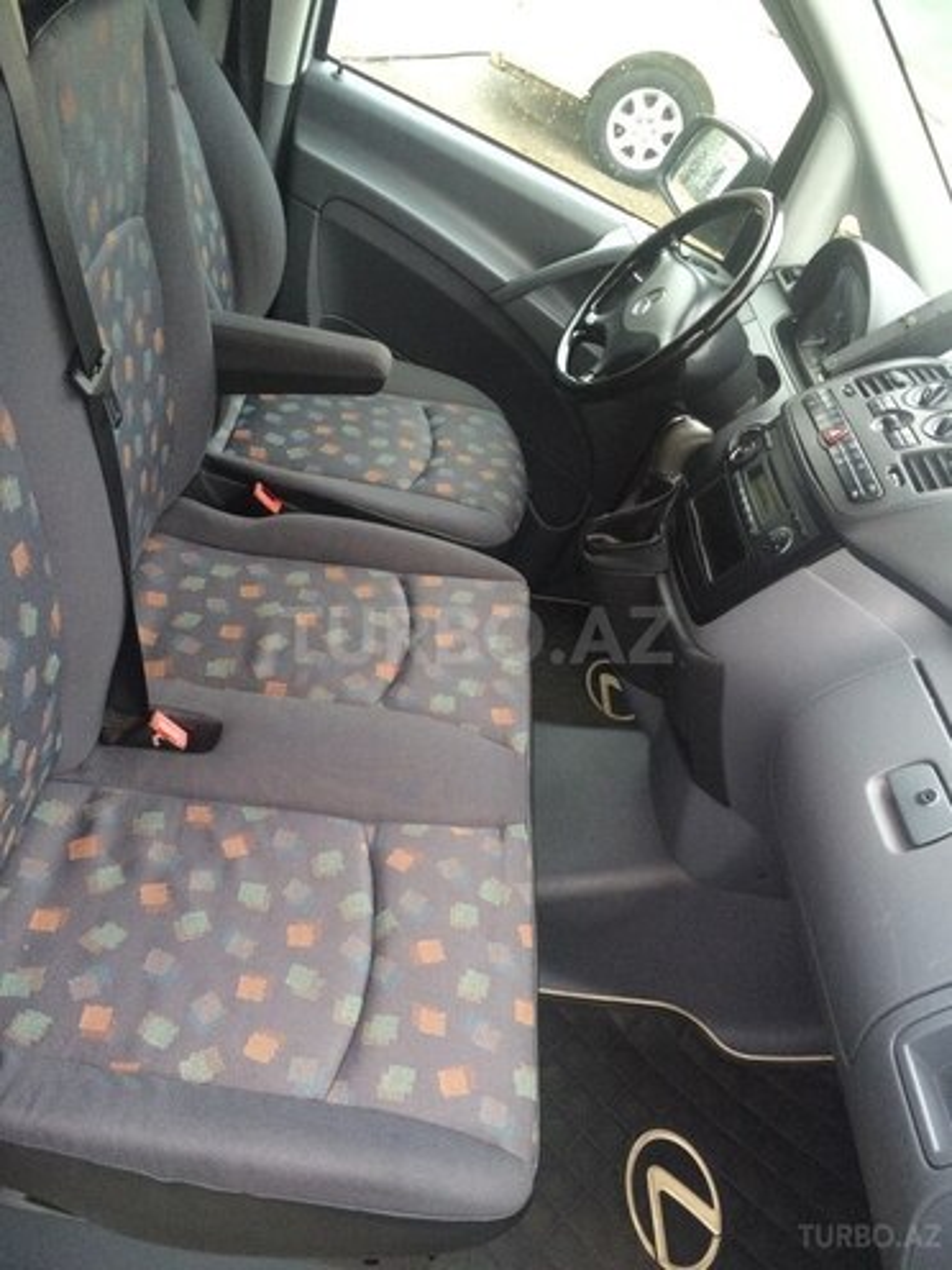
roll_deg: -29.2
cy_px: 635
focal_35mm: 29
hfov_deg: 48.2
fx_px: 1063
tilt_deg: -36.7
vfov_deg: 61.7
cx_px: 476
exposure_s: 1/33
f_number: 2.2
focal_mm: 4.15
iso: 80
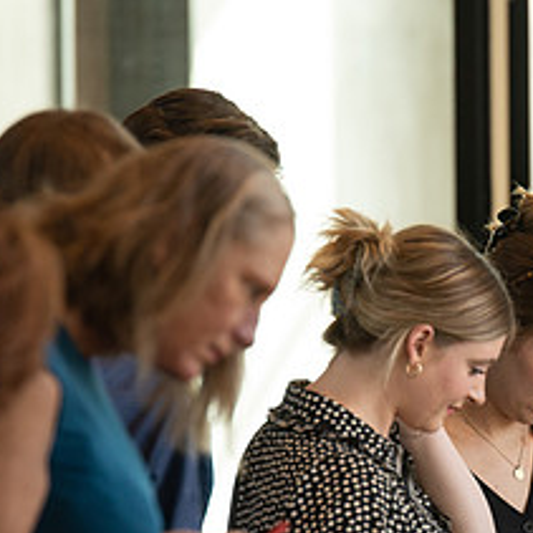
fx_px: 8153
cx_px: 533
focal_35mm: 468
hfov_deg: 3.7
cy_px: 426
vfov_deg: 3.7
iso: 800
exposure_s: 1/200
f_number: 4.5
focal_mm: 200
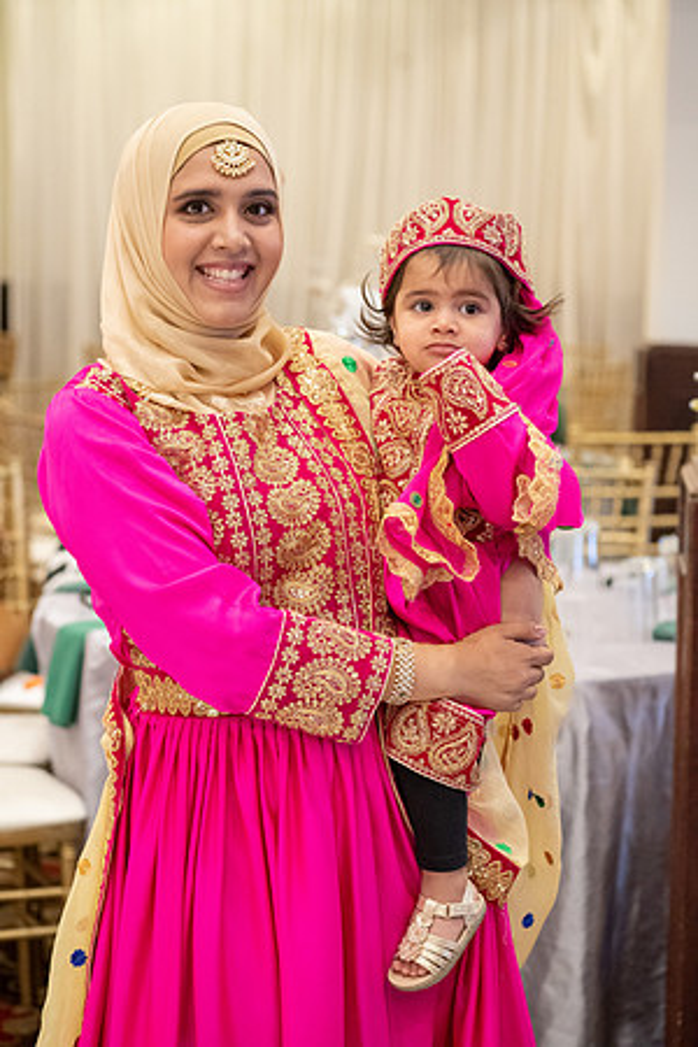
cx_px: 349
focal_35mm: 89
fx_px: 2588
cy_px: 524
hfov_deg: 15.4
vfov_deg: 22.9
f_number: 4
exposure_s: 1/100
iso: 10000
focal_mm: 89
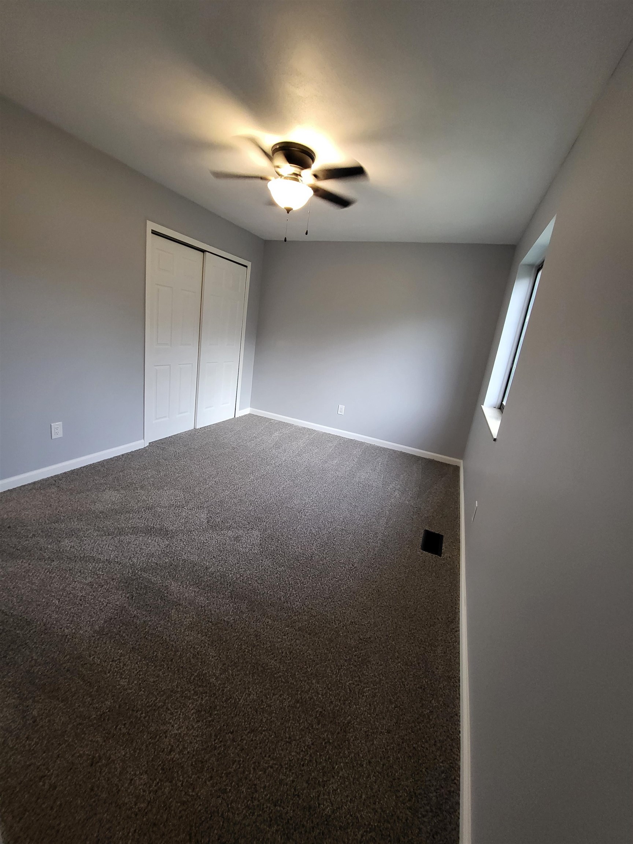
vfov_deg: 106.2
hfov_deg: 89.9
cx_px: 316
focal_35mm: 13
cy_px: 422
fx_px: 317
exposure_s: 1/60
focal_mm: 1.74
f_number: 2.2
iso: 320
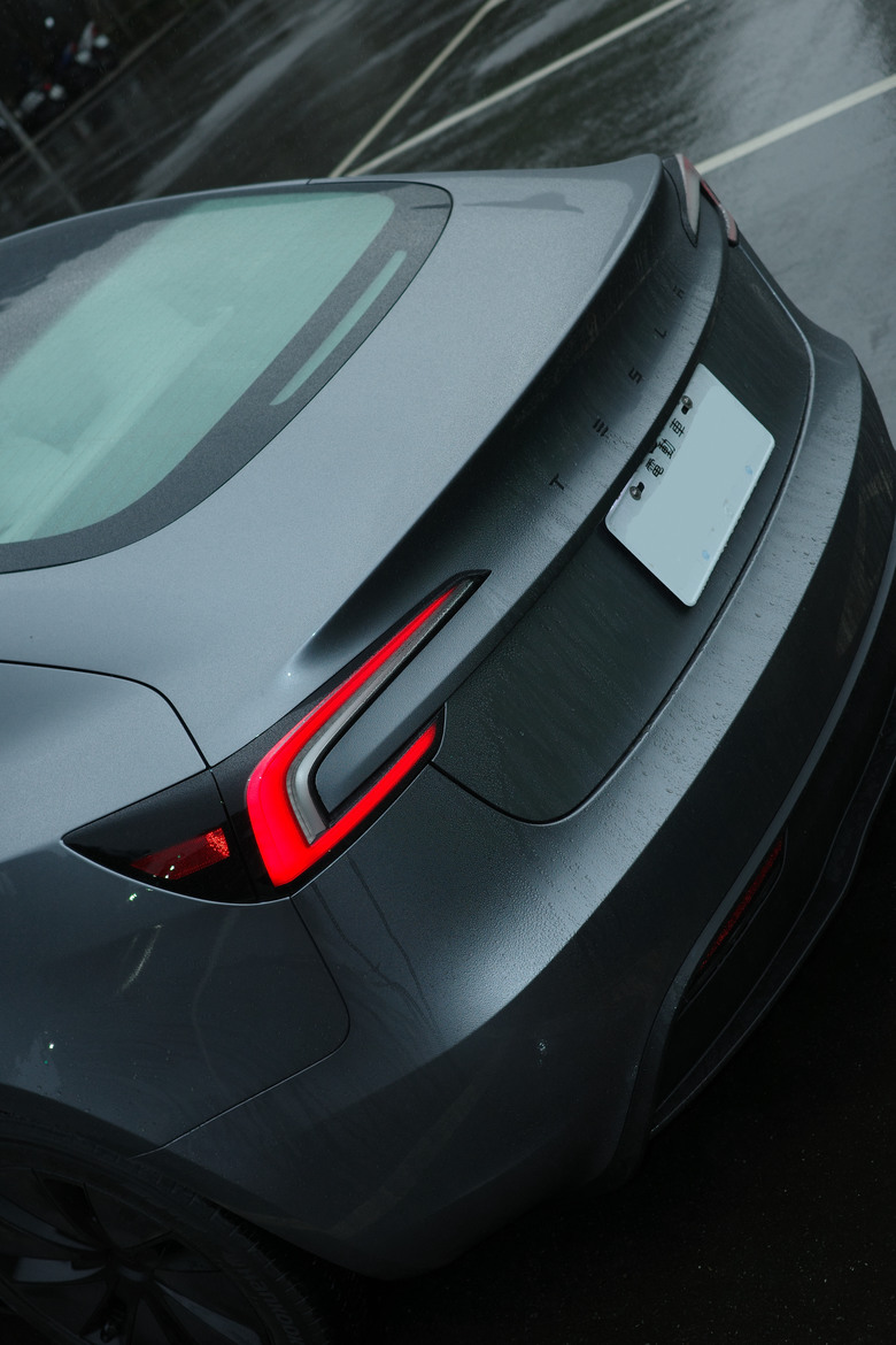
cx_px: 448
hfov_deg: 27.0
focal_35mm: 50
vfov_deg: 39.6
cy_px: 672
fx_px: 1867
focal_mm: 26
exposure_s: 1/500
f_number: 2.8
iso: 200
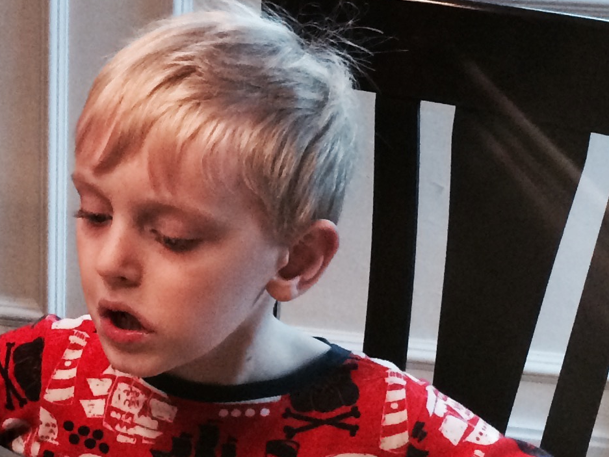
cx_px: 27
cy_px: 183
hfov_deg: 19.0
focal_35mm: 101
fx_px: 1777
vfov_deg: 14.6
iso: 320
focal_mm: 4.15
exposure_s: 1/24
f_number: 2.2
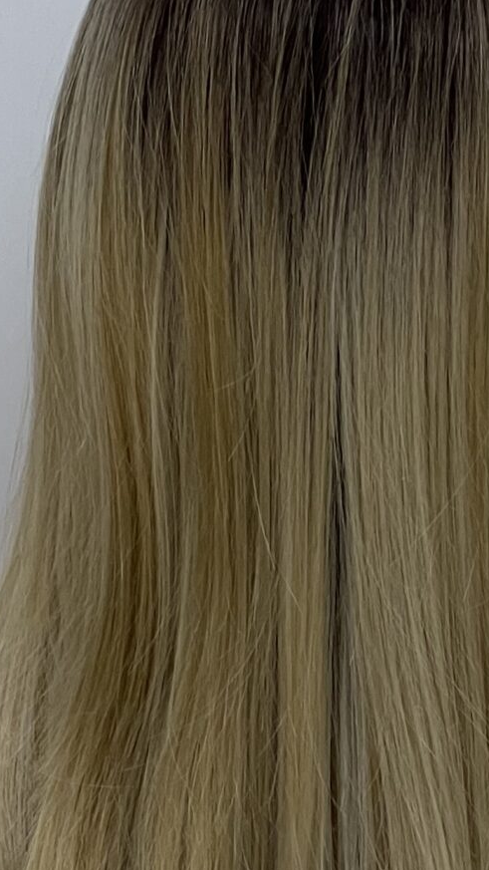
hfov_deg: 4.9
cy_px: 605
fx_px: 5671
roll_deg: -0.1
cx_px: 357
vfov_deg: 8.8
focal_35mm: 246
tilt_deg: -12.4
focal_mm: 9
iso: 160
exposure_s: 1/100
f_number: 2.8
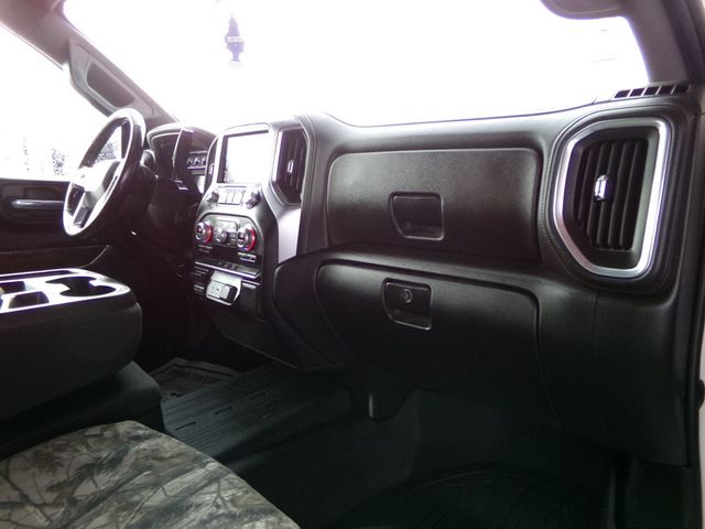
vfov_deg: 56.8
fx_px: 489
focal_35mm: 24
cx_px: 352
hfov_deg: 71.6
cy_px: 264
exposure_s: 1/60
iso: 508
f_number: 3.7
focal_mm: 4.3
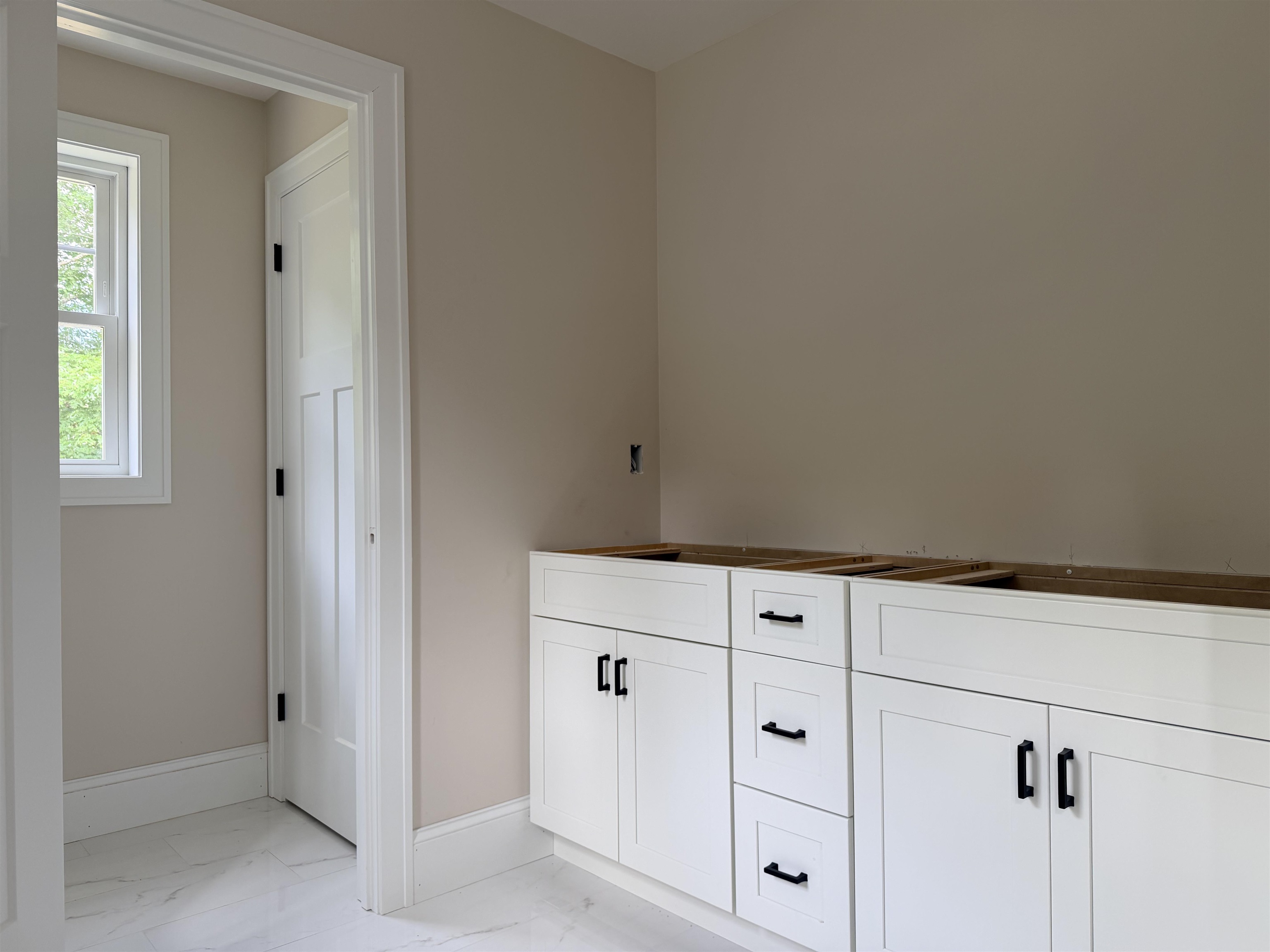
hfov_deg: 71.6
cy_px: 476
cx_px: 635
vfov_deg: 56.8
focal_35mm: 24
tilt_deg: +0.5
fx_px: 881
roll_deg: +1.2
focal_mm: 6.76
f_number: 1.78
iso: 100
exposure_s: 1/121
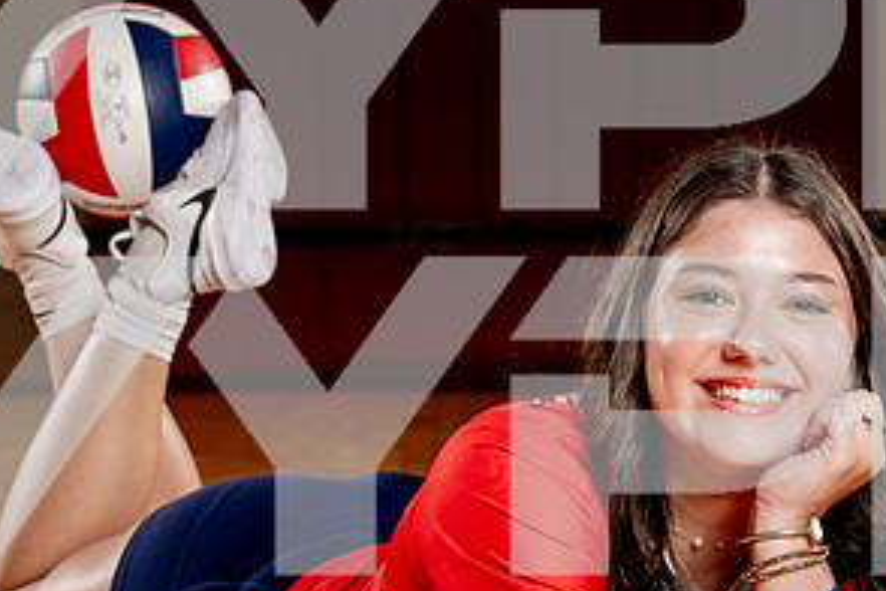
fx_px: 3052
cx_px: 419
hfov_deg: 16.5
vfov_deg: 11.0
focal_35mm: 124
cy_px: 382
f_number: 5.6
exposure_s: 1/250
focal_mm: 57
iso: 125
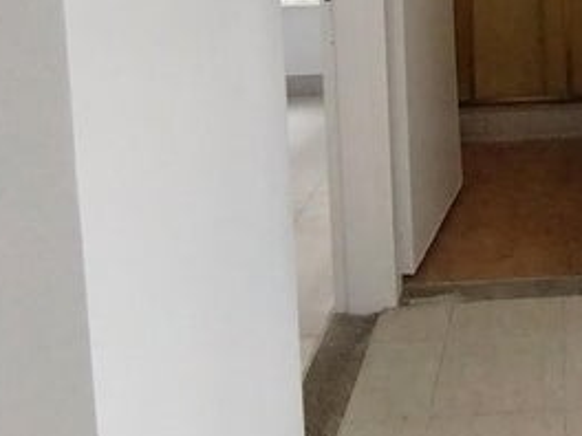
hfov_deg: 31.4
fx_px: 925
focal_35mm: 55
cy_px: -112
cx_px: 625
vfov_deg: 23.8
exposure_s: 1/60
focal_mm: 1.42
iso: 142
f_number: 2.2
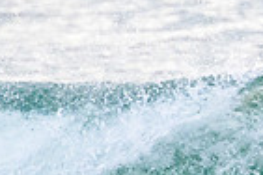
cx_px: 462
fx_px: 28336
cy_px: 100
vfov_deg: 0.4
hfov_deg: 0.5
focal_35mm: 3879
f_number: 11
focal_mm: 800
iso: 3600
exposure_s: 1/2000
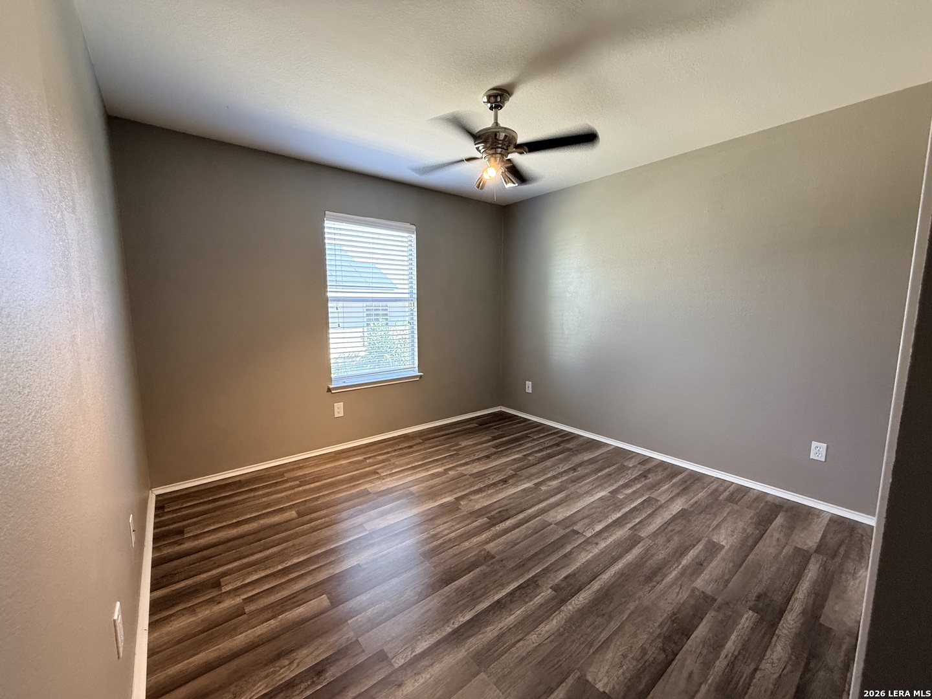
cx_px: 466
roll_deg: -0.1
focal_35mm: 14
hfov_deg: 102.1
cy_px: 350
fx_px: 377
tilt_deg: -5.4
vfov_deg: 85.7
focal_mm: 2.22
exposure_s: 1/60
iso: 200
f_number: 2.2
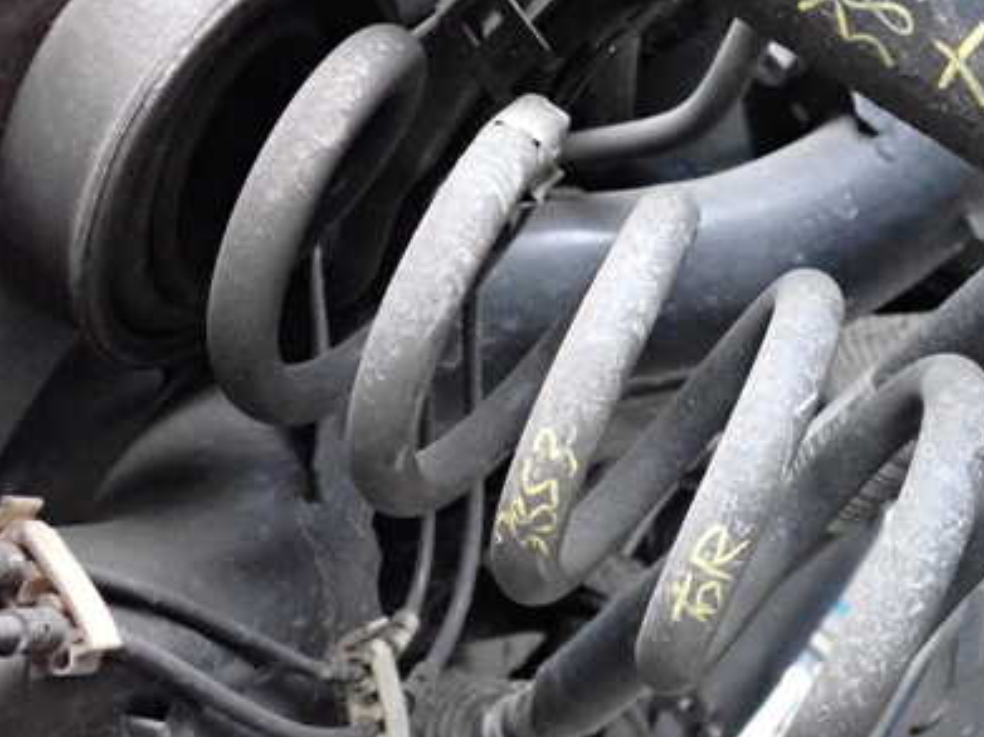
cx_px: 586
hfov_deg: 41.1
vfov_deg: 31.5
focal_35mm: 46
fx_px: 1307
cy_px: 382
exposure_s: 1/125
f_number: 2.3
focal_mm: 5.4
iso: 2500
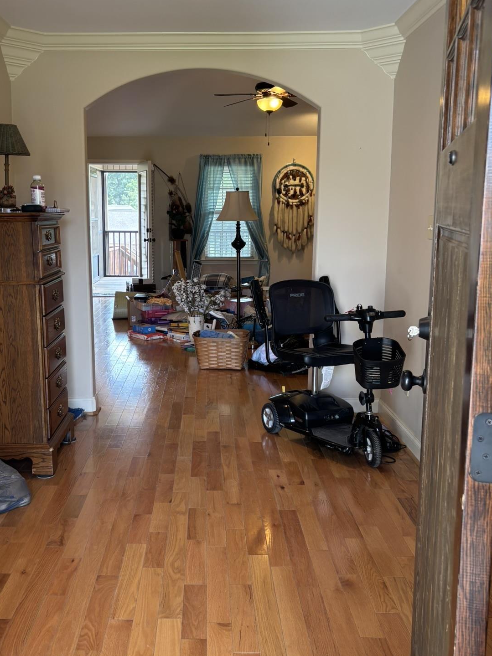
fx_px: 701
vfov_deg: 50.1
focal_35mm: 37
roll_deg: -0.2
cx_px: 188
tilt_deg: -9.0
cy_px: 318
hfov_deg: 38.4
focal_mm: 5.96
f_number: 1.6
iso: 100
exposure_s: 1/60
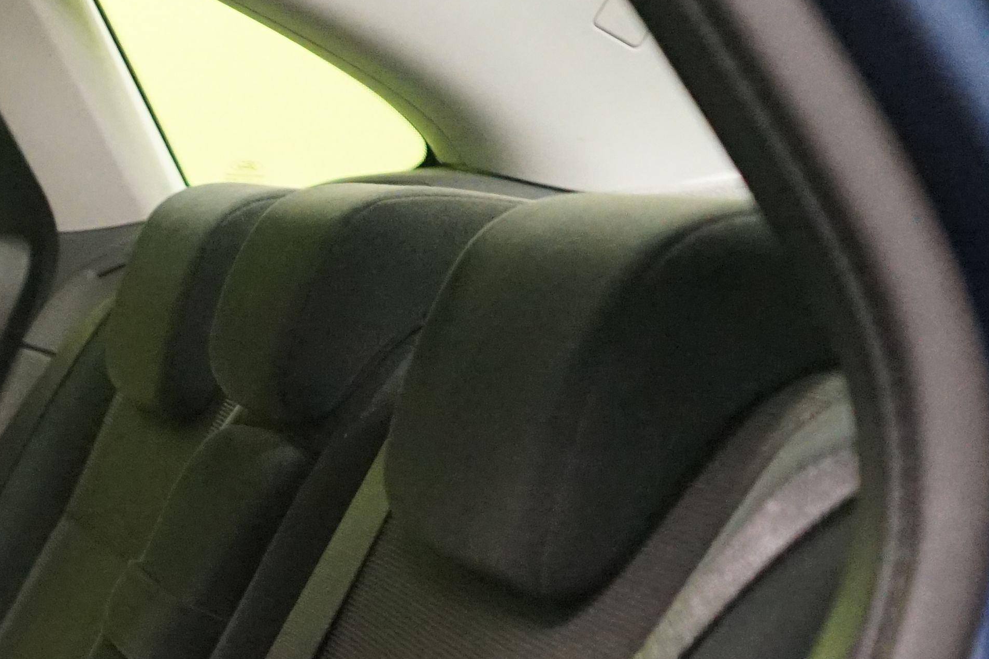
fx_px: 2418
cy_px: 839
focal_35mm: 88
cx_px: -513
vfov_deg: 14.9
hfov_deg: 19.9
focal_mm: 28
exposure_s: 1/60
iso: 6400
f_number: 3.5
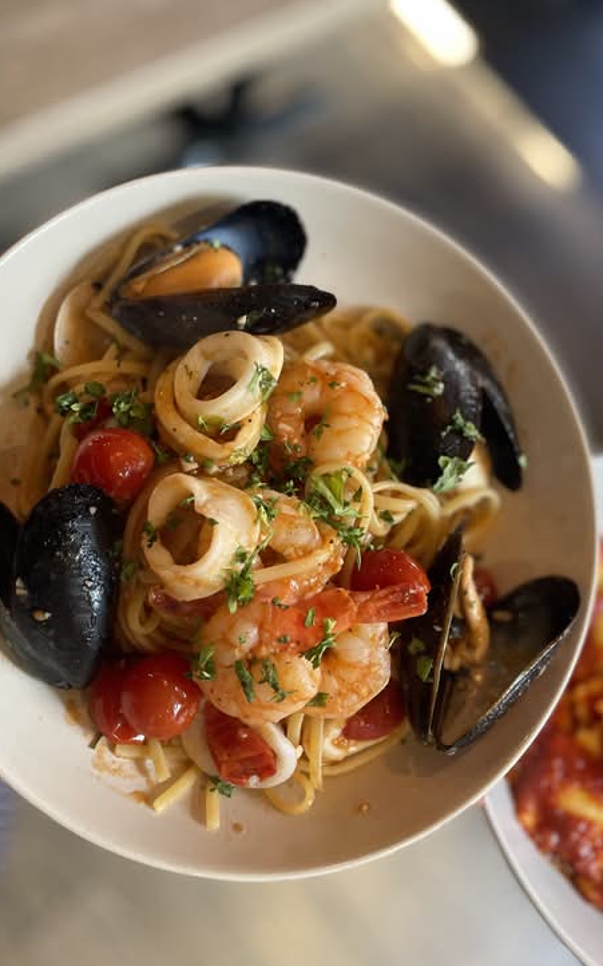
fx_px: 737
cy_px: 486
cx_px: 287
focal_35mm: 28
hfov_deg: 44.5
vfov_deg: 66.5
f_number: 1.6
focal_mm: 4.2
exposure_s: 1/60
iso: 160
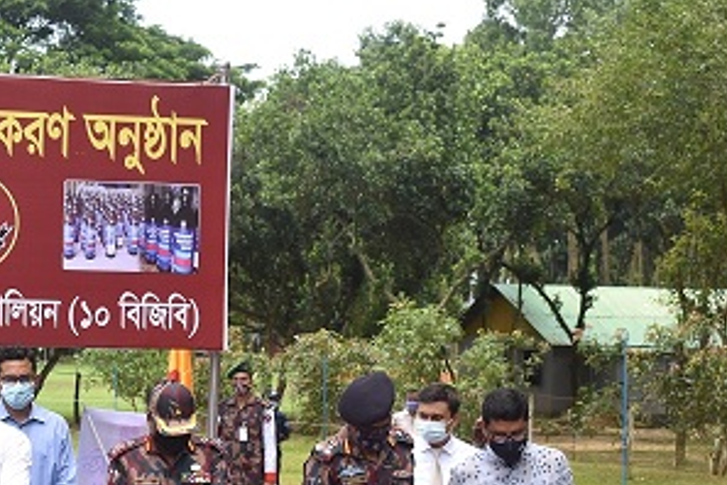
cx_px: 44
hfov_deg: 19.4
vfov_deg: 13.2
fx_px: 2080
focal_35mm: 103
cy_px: 446
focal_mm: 34
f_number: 8
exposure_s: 1/250
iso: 320
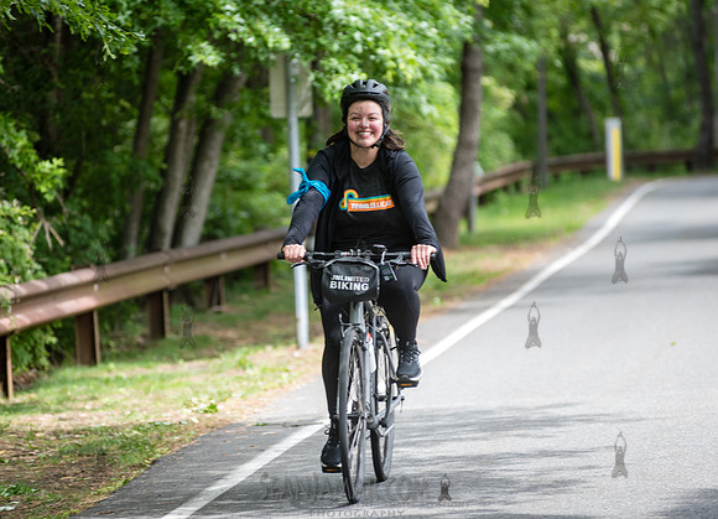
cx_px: 324
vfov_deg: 6.8
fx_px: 4381
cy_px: 256
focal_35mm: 214
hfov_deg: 9.4
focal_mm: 200
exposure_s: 1/320
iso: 400
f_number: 4
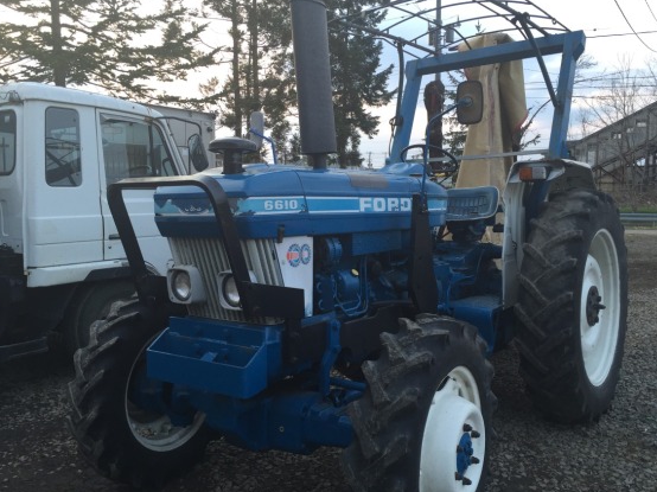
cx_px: 336
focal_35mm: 33
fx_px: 626
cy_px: 245
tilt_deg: -4.4
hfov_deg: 55.4
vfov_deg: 42.9
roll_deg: +0.1
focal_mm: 4.15
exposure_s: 1/120
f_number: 2.2
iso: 40
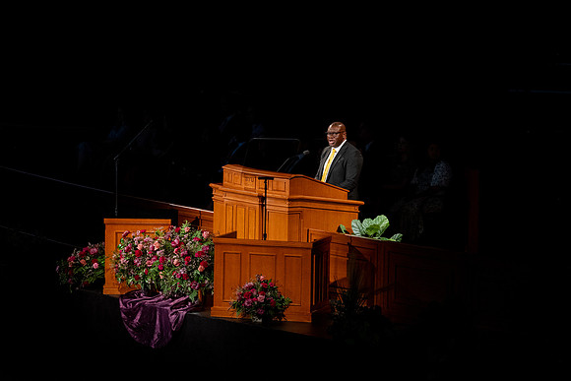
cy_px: 152
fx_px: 4183
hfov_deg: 7.8
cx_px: 305
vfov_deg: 5.2
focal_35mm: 264
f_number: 4
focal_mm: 200
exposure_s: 1/160
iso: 1600
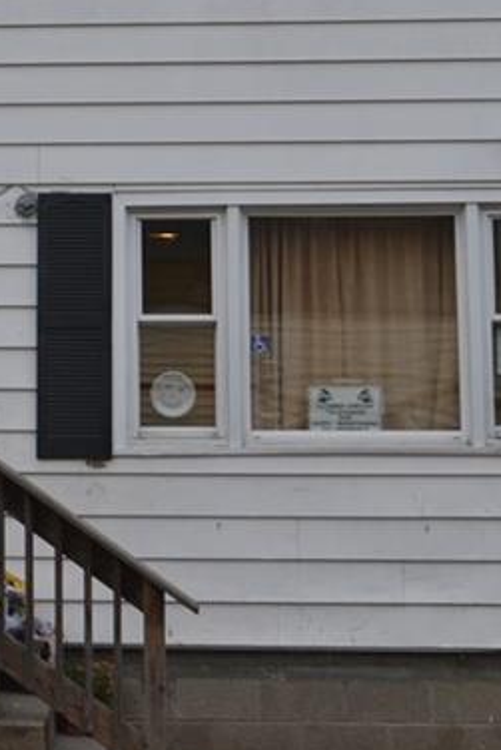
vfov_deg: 20.5
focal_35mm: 98
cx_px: -74
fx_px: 2044
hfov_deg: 13.6
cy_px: 114
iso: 280
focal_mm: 24
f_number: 5.6
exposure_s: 1/125
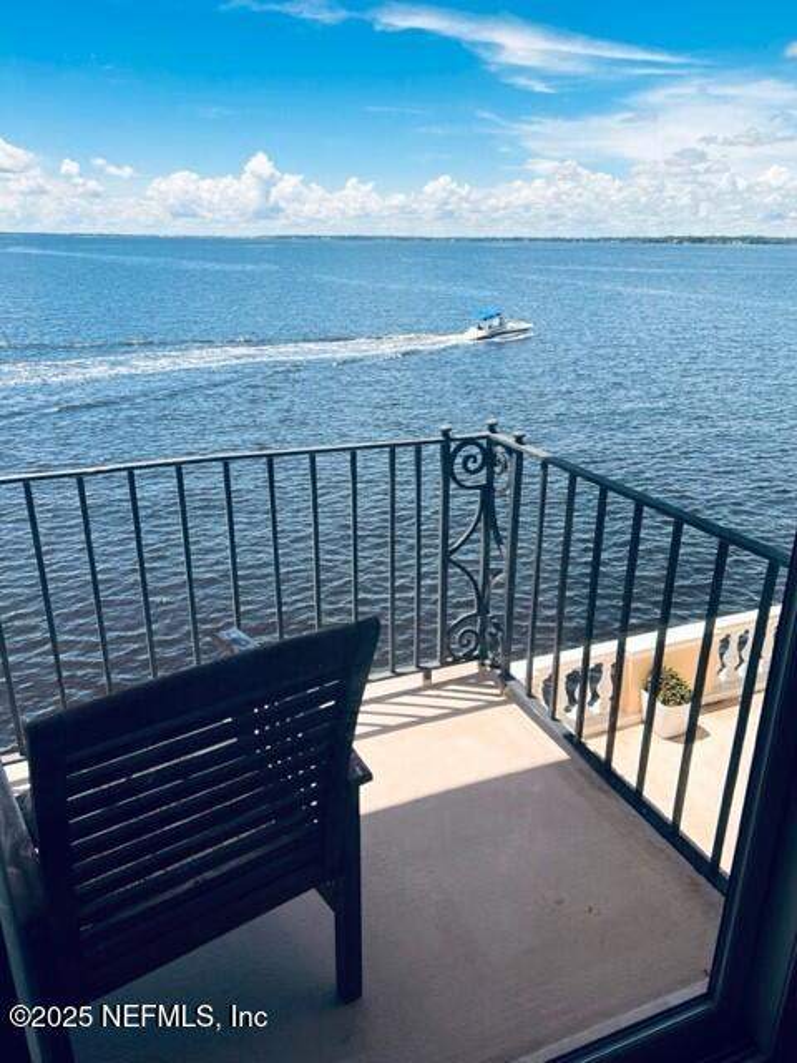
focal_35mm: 26
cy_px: 532
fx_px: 798
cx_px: 398
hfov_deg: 53.1
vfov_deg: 67.3
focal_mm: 5.7
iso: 50
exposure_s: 1/2695
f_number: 1.5
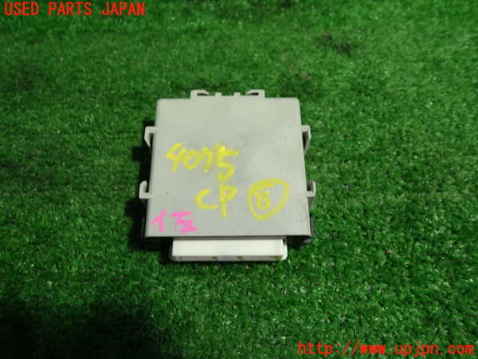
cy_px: 180
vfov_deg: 46.8
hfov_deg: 60.0
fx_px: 414
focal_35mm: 30
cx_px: 239
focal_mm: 5.4
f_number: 2.3
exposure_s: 1/50
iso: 200
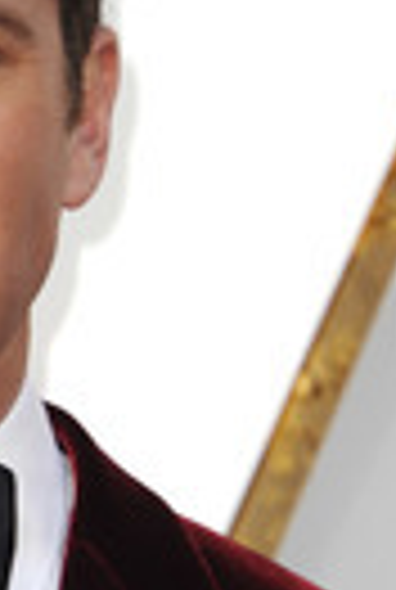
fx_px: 10487
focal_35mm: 639
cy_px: 522
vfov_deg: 3.2
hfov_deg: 2.2
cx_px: -137
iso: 1000
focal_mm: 210
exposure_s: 1/250
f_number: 8
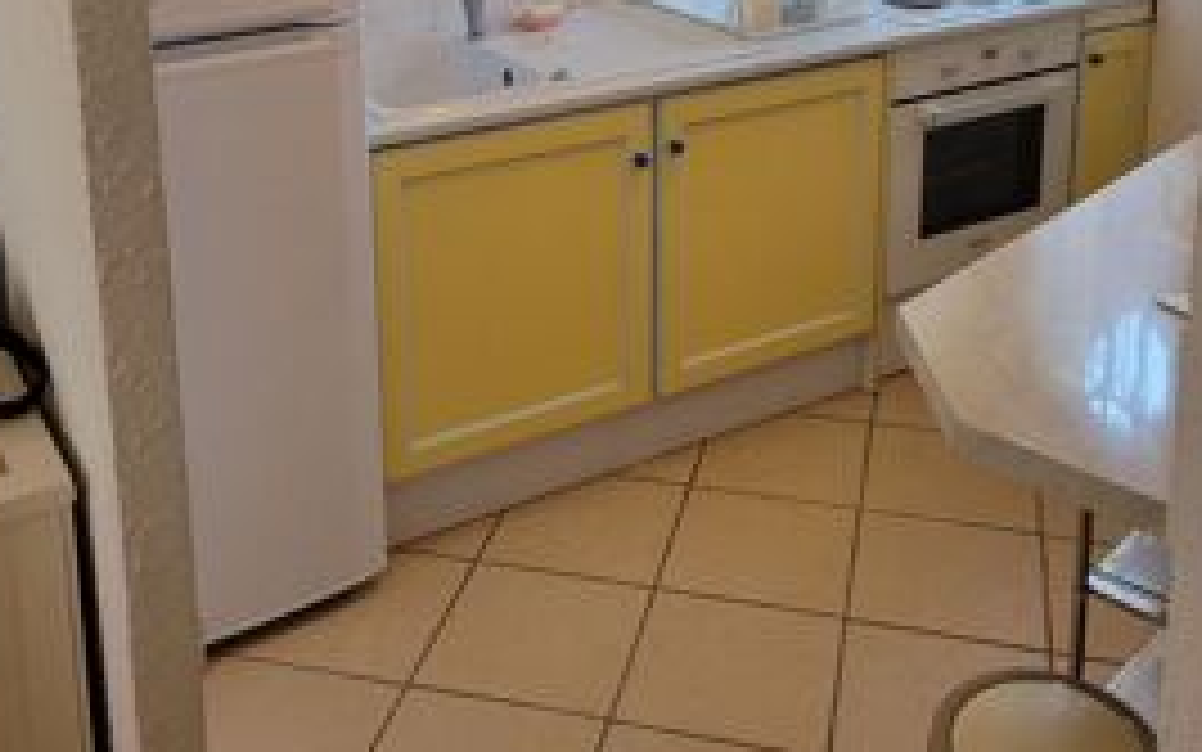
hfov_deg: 45.3
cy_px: 56
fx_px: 1442
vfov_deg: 28.0
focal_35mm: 44
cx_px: 581
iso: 125
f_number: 1.8
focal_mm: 5.4
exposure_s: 1/100
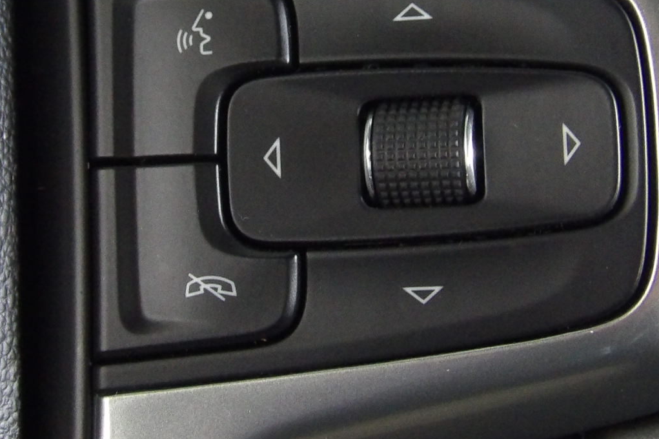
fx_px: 2562
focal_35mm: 140
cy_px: 87
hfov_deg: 14.7
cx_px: 286
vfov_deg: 9.8
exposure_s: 1/20
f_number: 3.9
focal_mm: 9.5
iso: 540
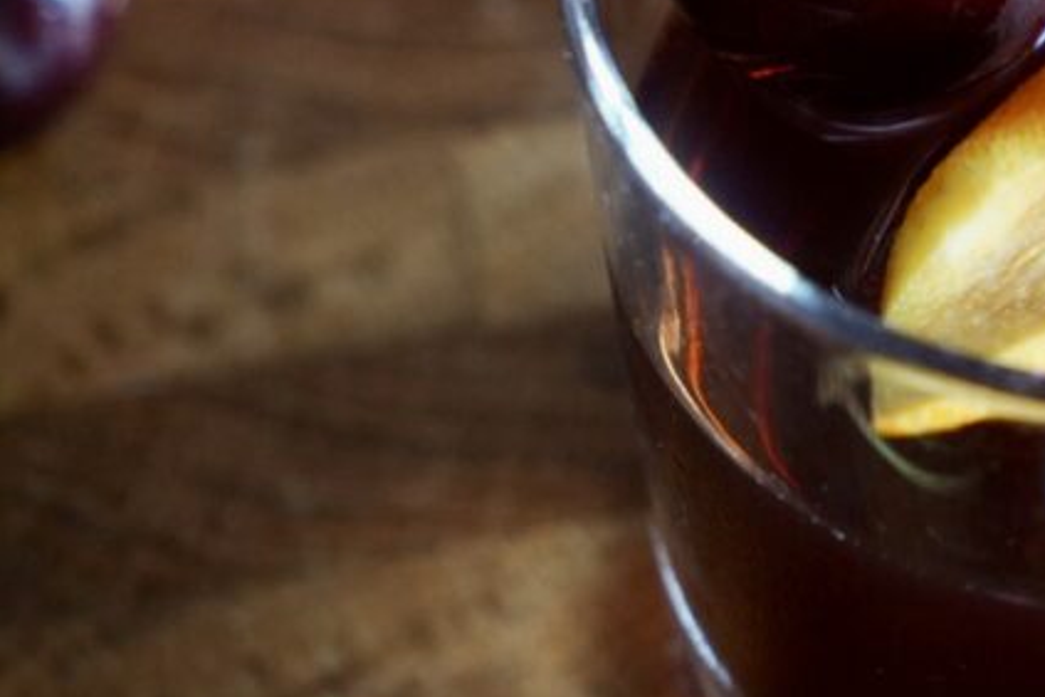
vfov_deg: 8.8
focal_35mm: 156
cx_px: 1223
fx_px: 4534
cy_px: 225
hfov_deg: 12.8
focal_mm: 43
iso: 1600
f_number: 4
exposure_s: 1/125
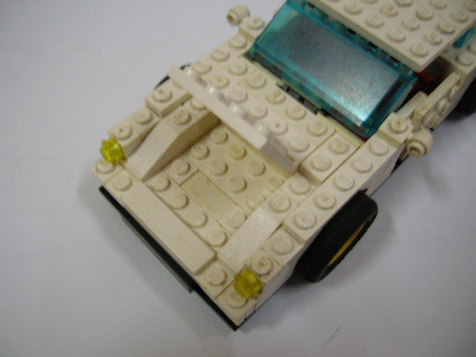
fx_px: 481
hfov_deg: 52.6
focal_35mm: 35
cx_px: 234
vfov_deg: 40.7
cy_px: 177
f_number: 2.9
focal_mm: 5.7
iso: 100
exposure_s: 1/7.5
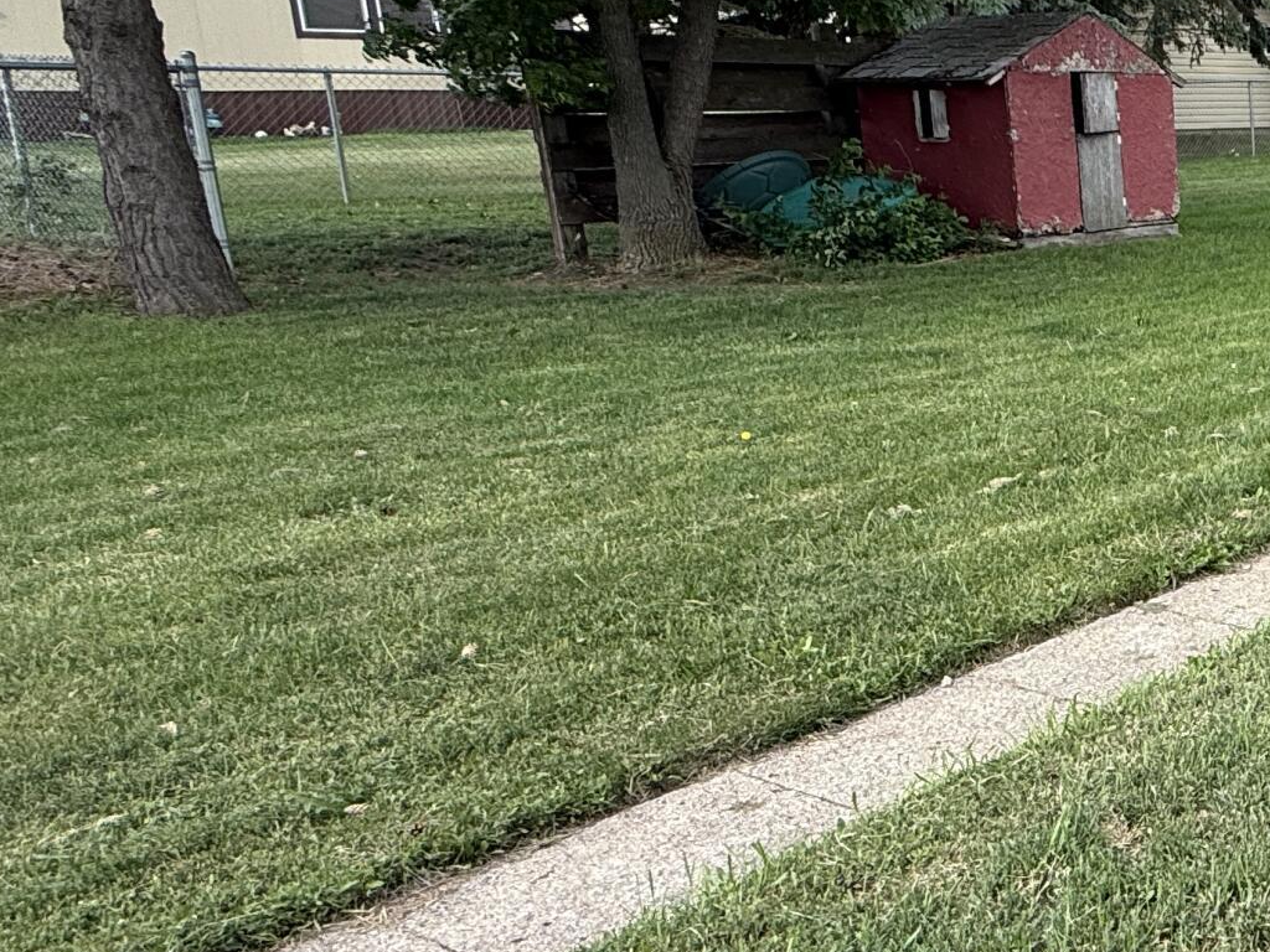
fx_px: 1504
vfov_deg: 35.1
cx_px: 1672
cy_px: 412
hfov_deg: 33.1
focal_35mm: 41
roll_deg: -0.9
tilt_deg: -12.0
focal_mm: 2.22
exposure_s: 1/602
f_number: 2.2
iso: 50
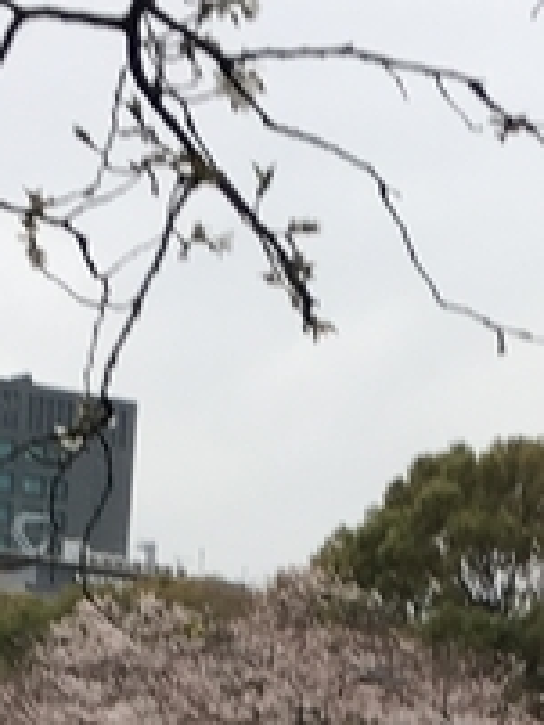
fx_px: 3621
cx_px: 364
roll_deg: -5.8
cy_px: 1573
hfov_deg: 8.6
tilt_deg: -6.2
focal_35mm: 173
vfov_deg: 10.3
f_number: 2.2
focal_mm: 4.15
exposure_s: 1/257
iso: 25
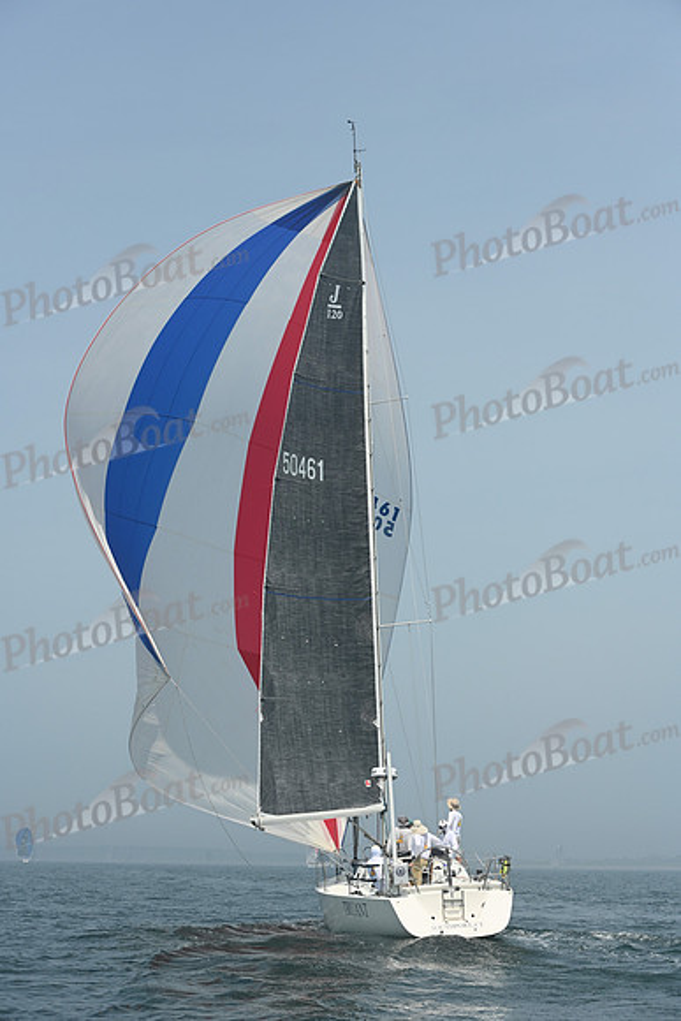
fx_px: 1985
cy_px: 510
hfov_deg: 19.5
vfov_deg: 28.8
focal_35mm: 70
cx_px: 340
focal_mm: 70
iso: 320
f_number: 8
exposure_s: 1/1250
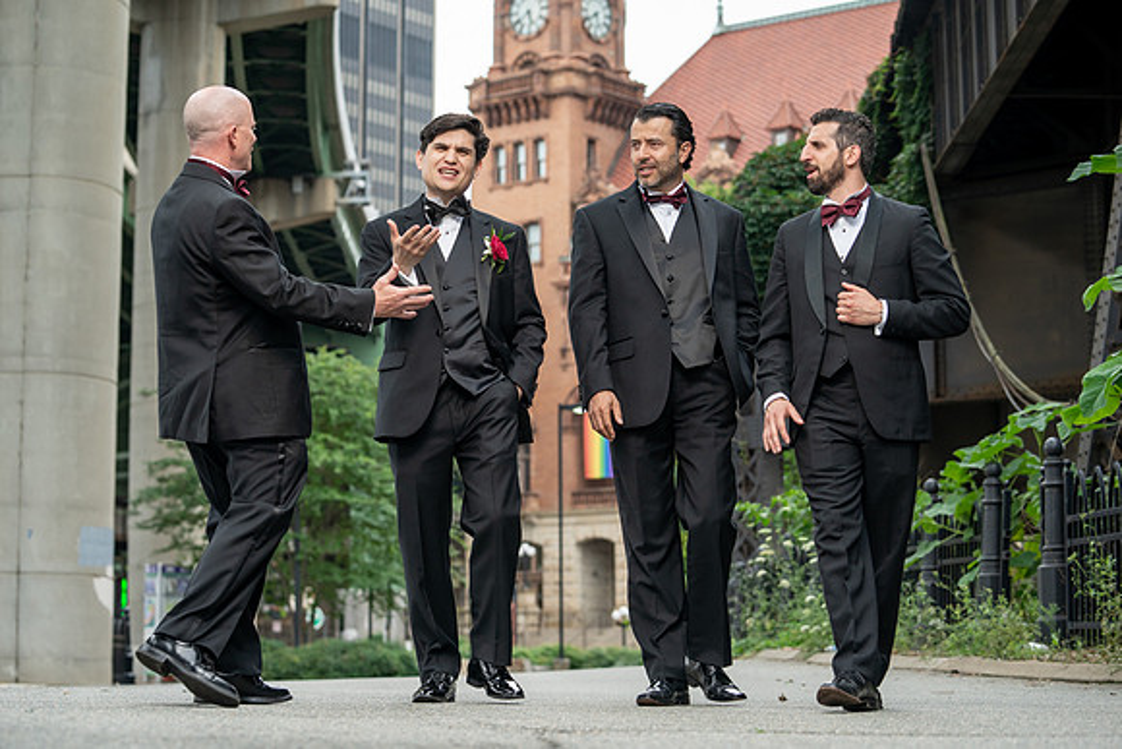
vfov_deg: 18.4
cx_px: 557
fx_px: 2307
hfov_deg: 27.3
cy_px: 375
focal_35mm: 74
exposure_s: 1/250
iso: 400
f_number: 4
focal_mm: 72
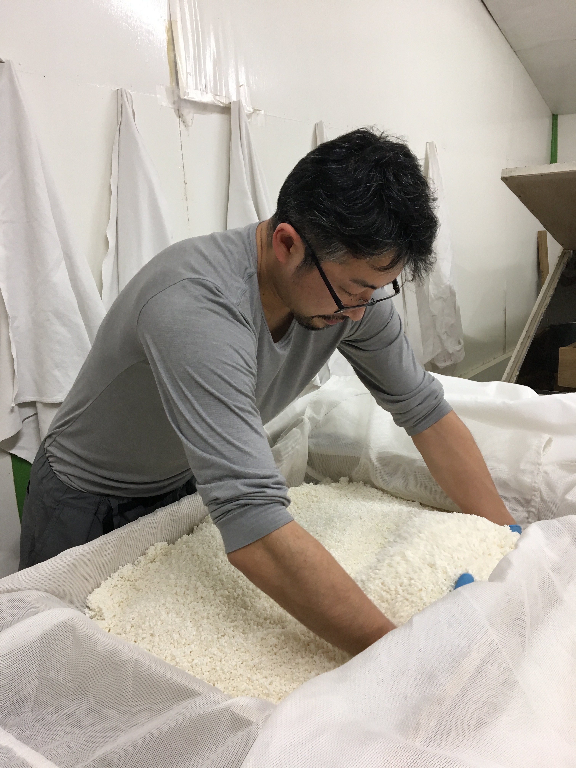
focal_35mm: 29
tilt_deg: -12.9
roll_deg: +2.9
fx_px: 643
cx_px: 288
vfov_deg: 61.7
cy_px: 384
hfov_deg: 48.2
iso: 64
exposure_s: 1/30
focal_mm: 4.15
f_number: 2.2
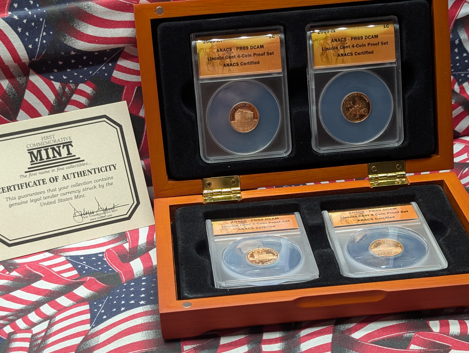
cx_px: 243
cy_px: 206
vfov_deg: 24.1
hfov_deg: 31.6
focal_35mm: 61
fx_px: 828
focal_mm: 6.9
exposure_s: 1/41.4
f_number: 1.68
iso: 38
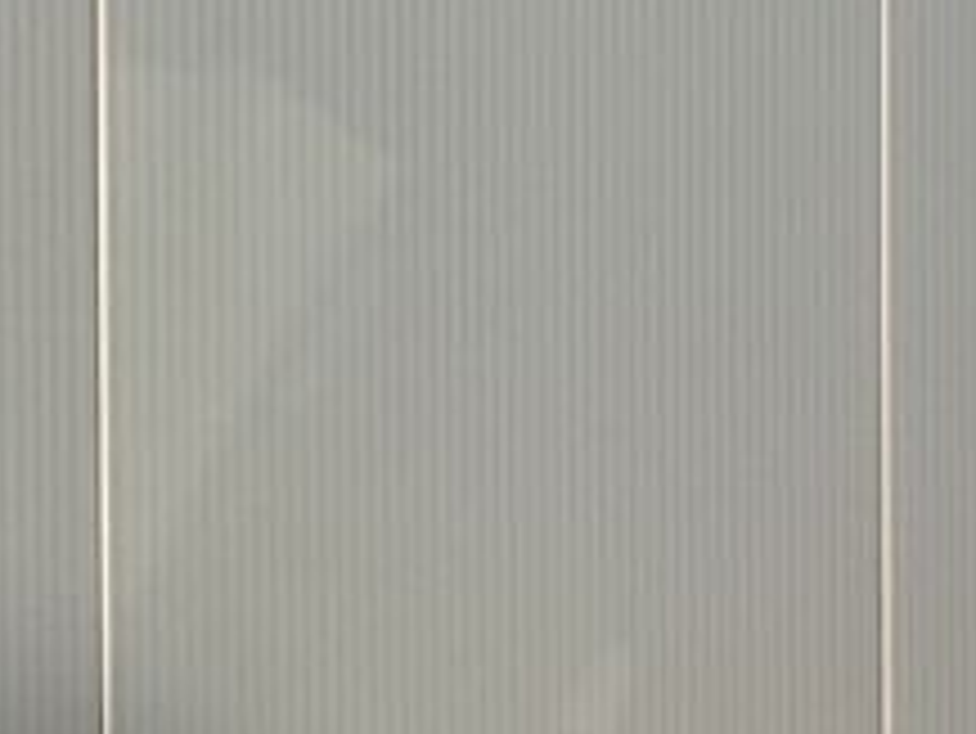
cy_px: 1819
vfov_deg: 7.5
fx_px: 5163
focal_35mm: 183
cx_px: 2249
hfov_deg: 9.7
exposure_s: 1/182
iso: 25
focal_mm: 3.3
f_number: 2.4
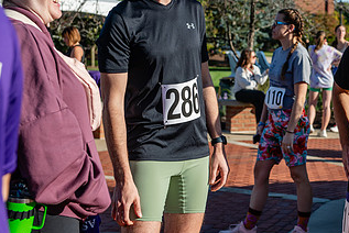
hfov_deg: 21.1
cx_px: 295
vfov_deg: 14.3
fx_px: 922
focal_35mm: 95
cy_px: 28
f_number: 4.5
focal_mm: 52
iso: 80
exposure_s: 1/400
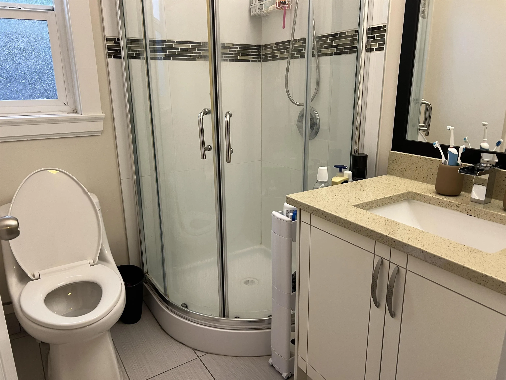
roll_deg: +0.6
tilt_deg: -16.0
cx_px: 253
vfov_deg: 53.1
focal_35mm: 26
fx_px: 380
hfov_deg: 67.3
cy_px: 190
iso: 125
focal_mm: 5.7
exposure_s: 1/60
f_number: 1.5
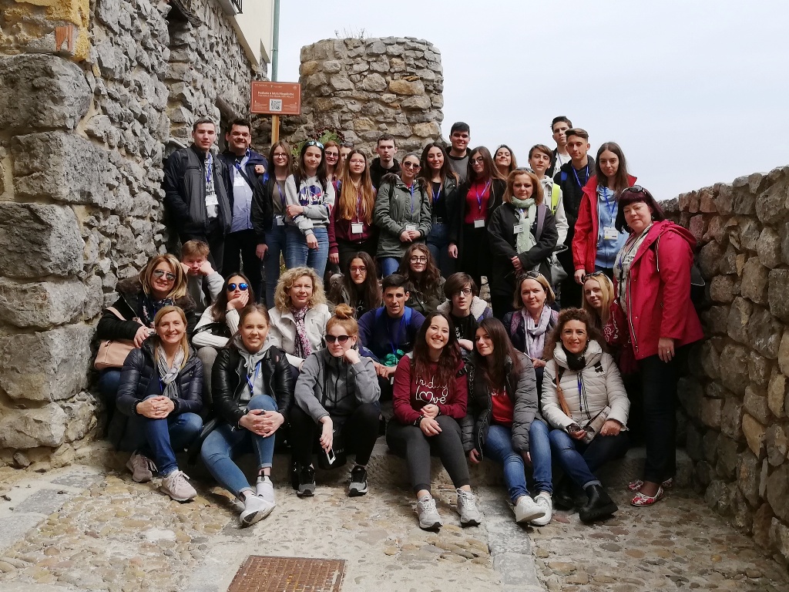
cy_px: 296
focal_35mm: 26
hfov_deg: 67.3
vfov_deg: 53.1
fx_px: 593
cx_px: 394
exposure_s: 1/910
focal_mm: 3.81
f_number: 4
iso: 50
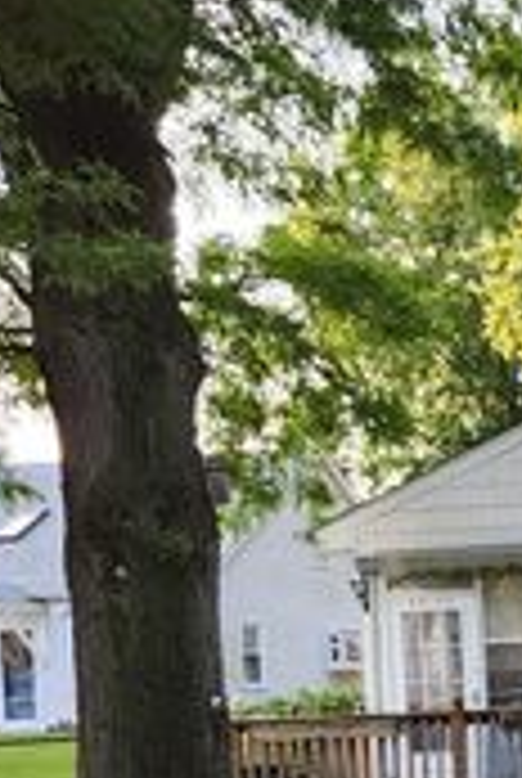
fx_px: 1495
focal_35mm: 69
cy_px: 722
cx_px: 981
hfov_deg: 16.2
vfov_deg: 27.9
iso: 100
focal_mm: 6.4
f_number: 1.8
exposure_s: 1/180
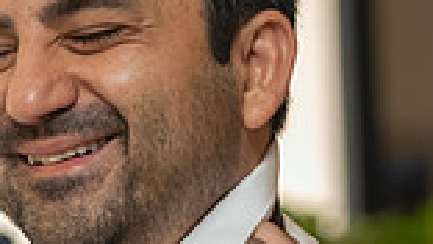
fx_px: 3654
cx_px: 103
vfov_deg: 3.8
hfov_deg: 6.8
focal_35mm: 318
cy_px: 316
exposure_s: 1/200
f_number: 4
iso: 1250
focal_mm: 105
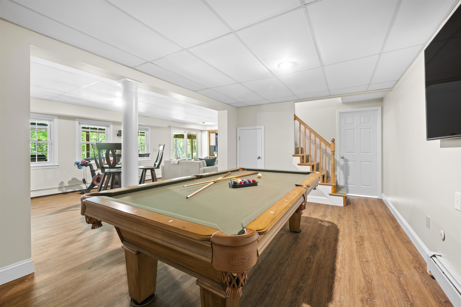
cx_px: 230
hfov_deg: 100.4
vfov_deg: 77.2
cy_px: 154
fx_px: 192
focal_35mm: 15
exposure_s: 8
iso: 250
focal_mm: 15
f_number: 7.1
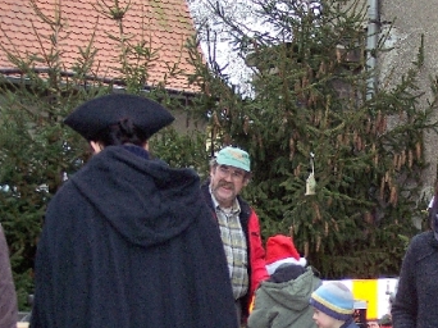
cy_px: 252
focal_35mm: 73
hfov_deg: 26.2
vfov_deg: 20.0
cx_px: 355
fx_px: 923
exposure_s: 1/60
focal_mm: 8
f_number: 2.8
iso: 140
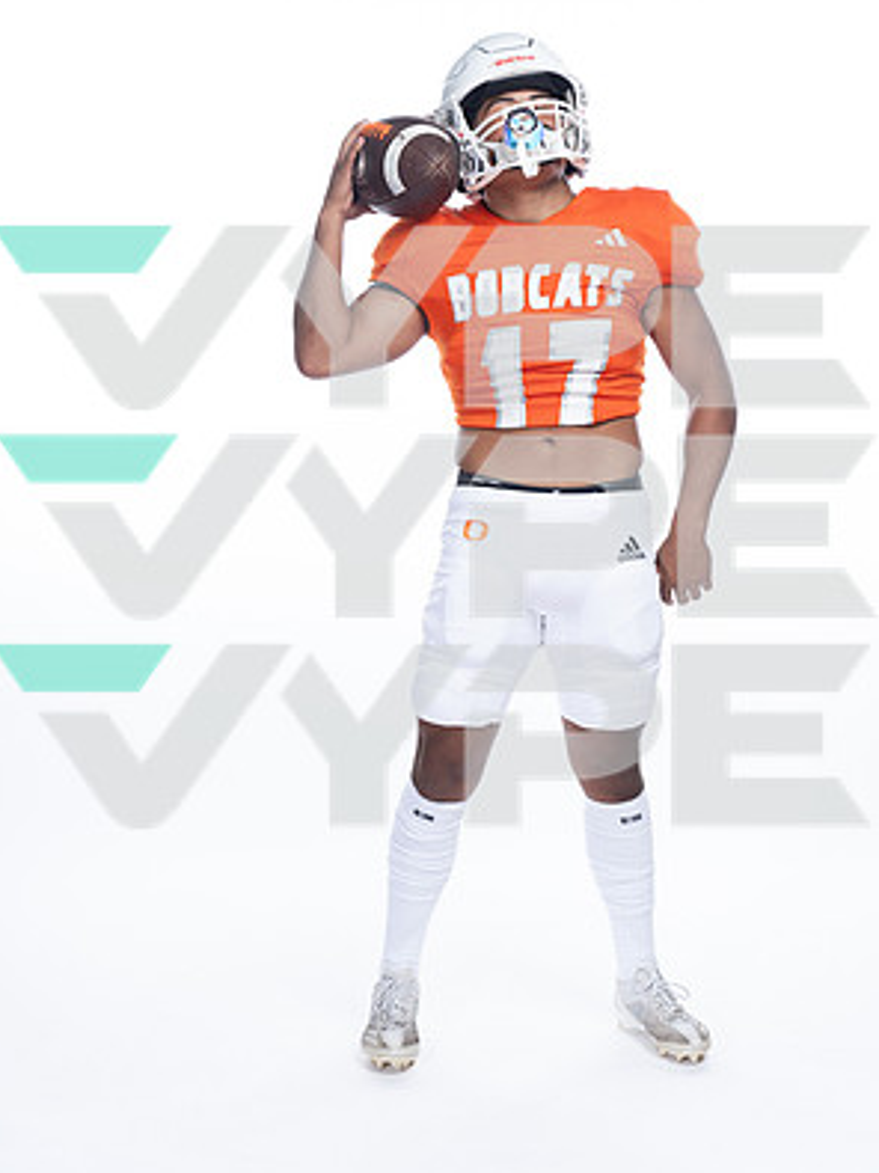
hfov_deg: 21.3
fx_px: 2337
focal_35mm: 69
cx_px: 437
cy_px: 529
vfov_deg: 28.2
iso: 400
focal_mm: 63
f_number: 5.6
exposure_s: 1/250
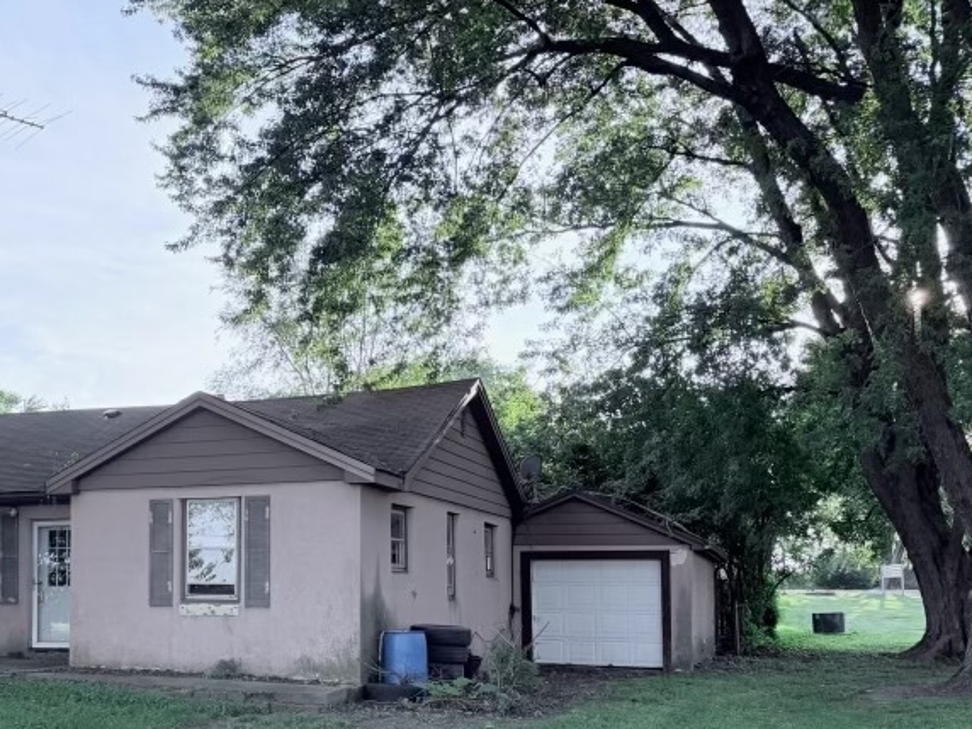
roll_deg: +0.2
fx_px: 1207
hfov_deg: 41.8
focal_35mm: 43
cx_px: 187
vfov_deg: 33.1
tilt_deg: +2.9
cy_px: 527
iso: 100
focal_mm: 6.76
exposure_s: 1/750
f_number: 1.78
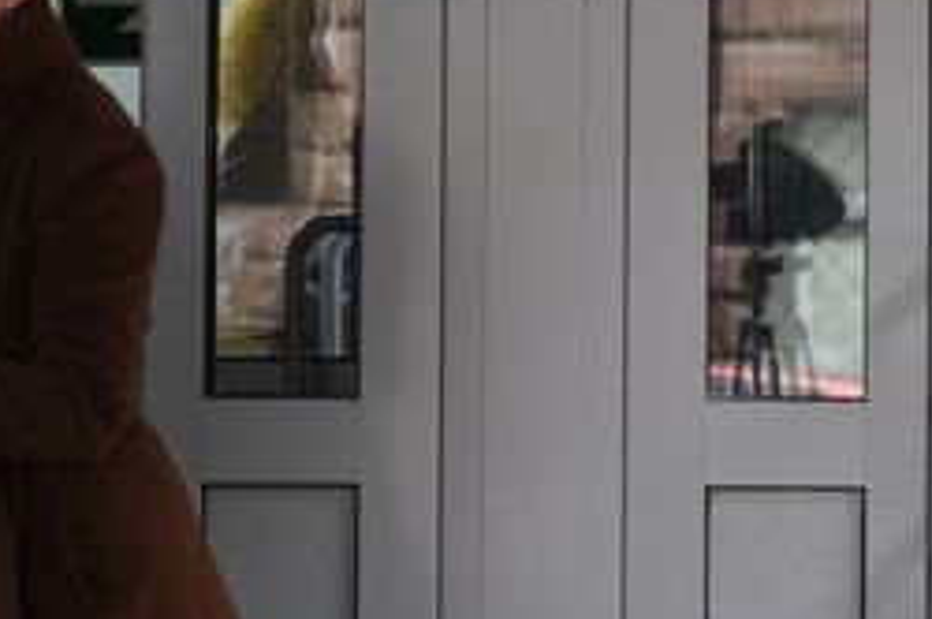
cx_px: 746
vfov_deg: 5.7
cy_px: -198
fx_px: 6154
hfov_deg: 8.6
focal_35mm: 238
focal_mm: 85
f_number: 5
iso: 2500
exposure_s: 1/125
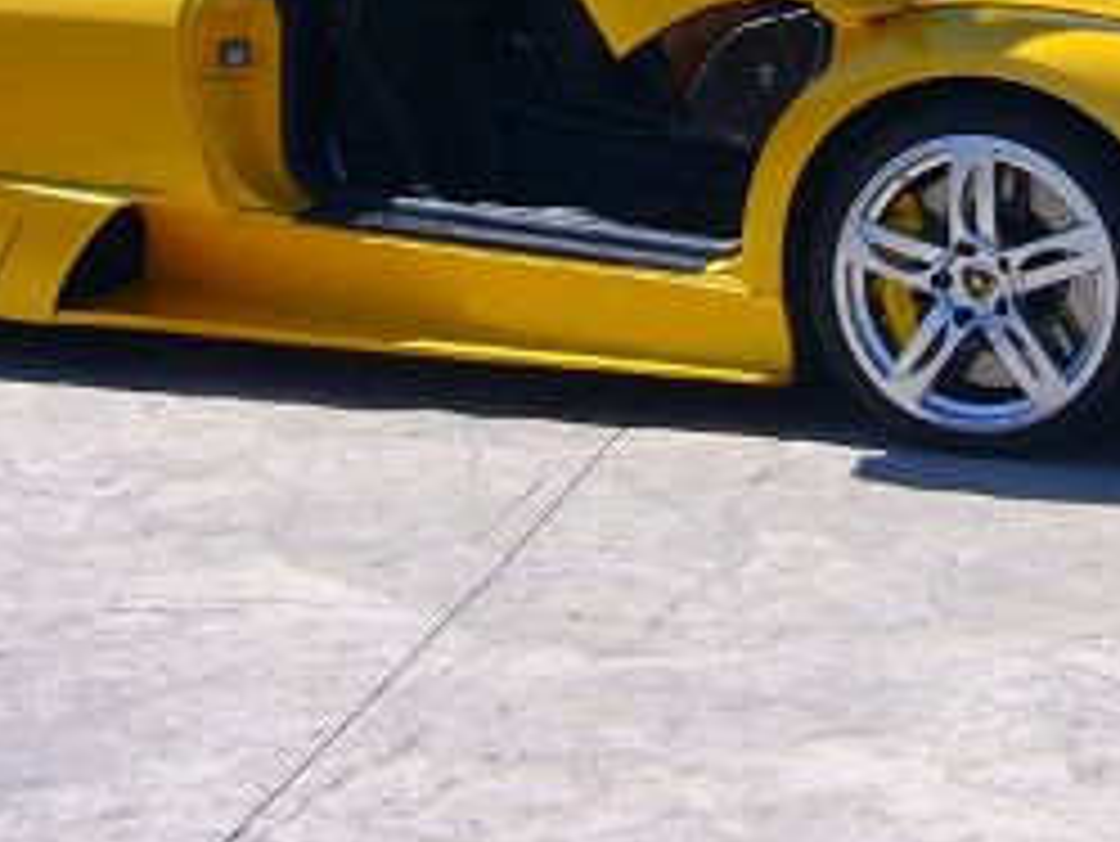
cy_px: 99
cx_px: 706
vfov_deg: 20.1
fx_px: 2331
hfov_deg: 26.9
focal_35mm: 72
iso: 80
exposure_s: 1/320
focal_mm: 4.6
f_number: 5.6
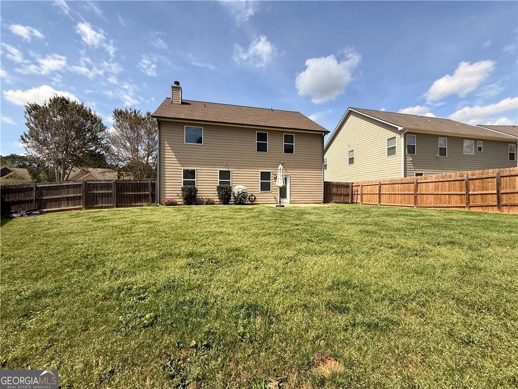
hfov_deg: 102.1
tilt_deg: +0.7
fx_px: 209
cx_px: 259
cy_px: 194
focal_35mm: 14
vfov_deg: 85.7
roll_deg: +0.5
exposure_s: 1/2024
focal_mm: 2.22
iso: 50
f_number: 2.2
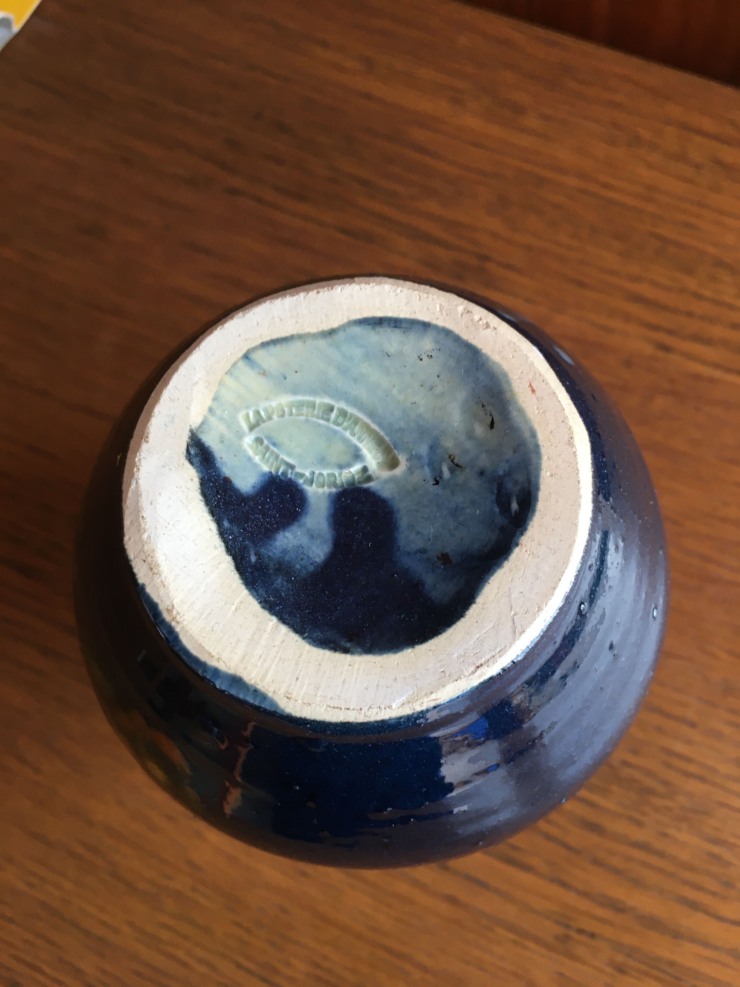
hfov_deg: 48.2
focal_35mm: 29
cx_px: 370
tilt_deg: -72.4
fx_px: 827
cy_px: 494
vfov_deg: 61.7
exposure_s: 1/33
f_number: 2.2
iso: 64
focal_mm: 4.15
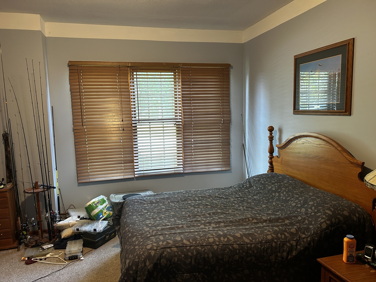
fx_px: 282
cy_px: 141
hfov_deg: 67.3
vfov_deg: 53.1
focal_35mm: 26
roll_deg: +2.5
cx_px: 188
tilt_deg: -5.4
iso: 250
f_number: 1.5
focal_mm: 5.7
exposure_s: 1/60
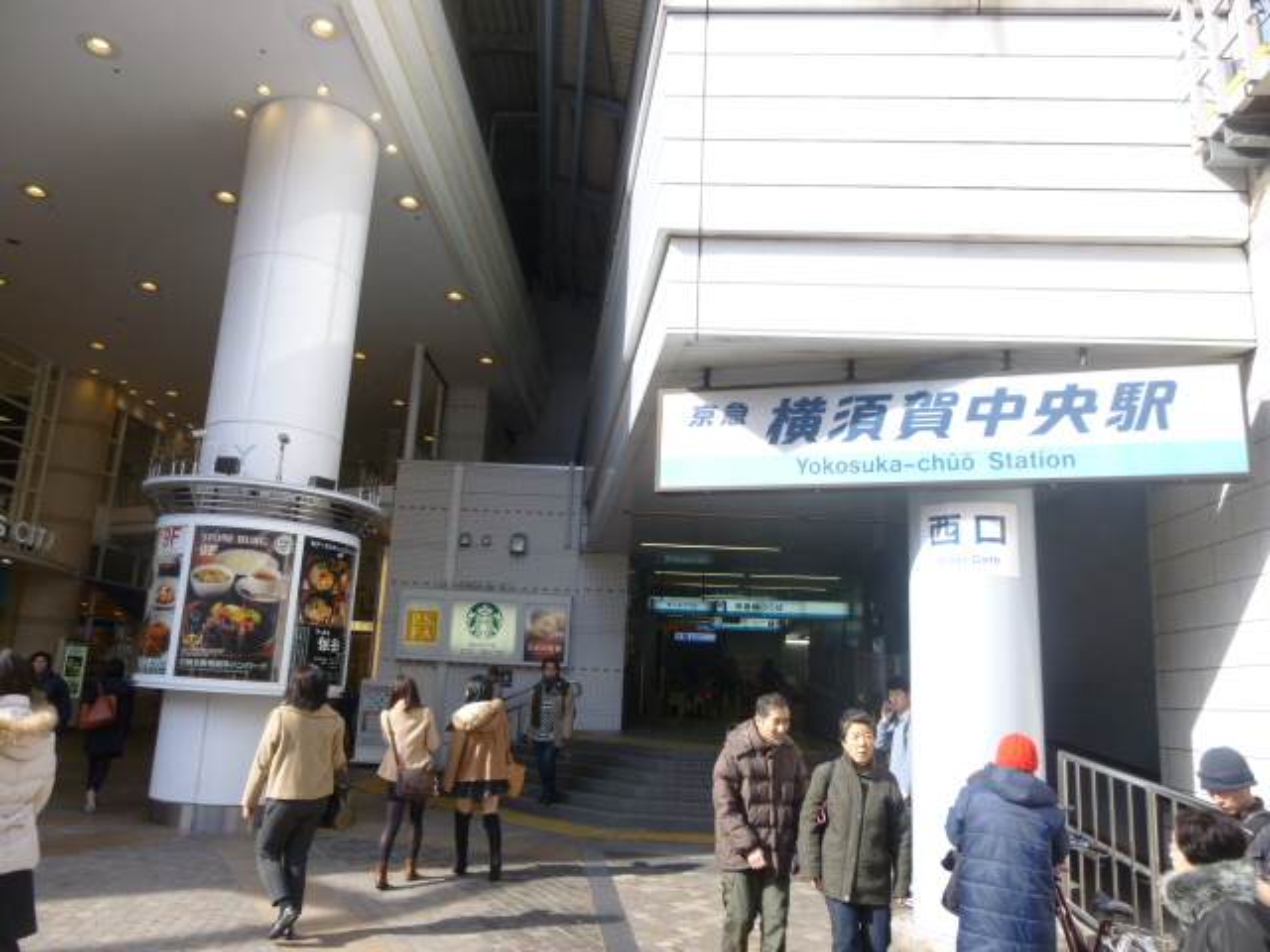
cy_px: 476
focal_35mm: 25
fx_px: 917
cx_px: 635
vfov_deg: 54.9
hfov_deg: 69.4
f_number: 3.1
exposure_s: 1/200
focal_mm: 4.5
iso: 100
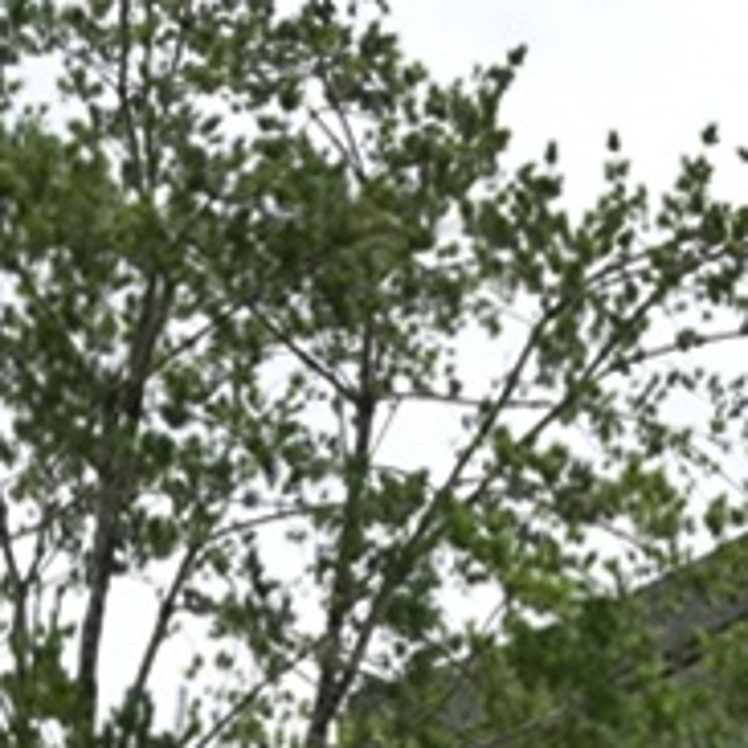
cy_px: 1212
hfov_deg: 10.3
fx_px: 3972
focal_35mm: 162
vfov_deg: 10.3
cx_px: 1222
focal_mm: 34.1
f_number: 9
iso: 4000
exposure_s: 1/6400
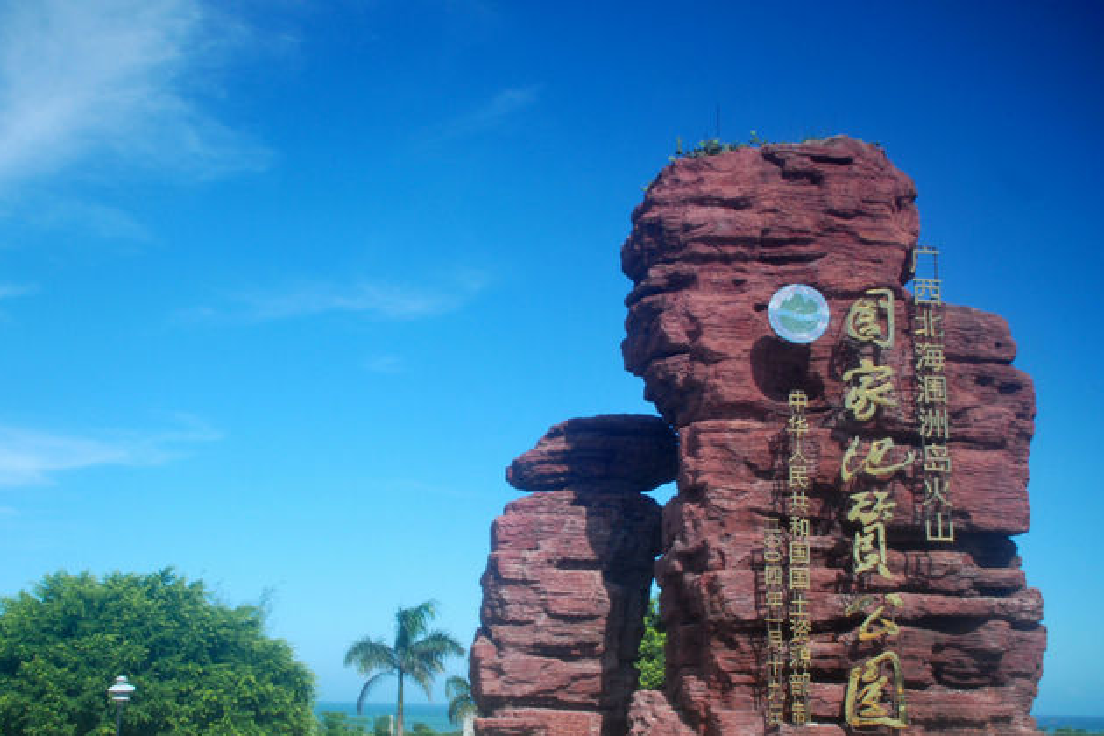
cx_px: 484
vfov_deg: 31.8
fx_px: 1288
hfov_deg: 46.3
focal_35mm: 42
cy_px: 428
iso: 400
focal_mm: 22
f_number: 9
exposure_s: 1/4000
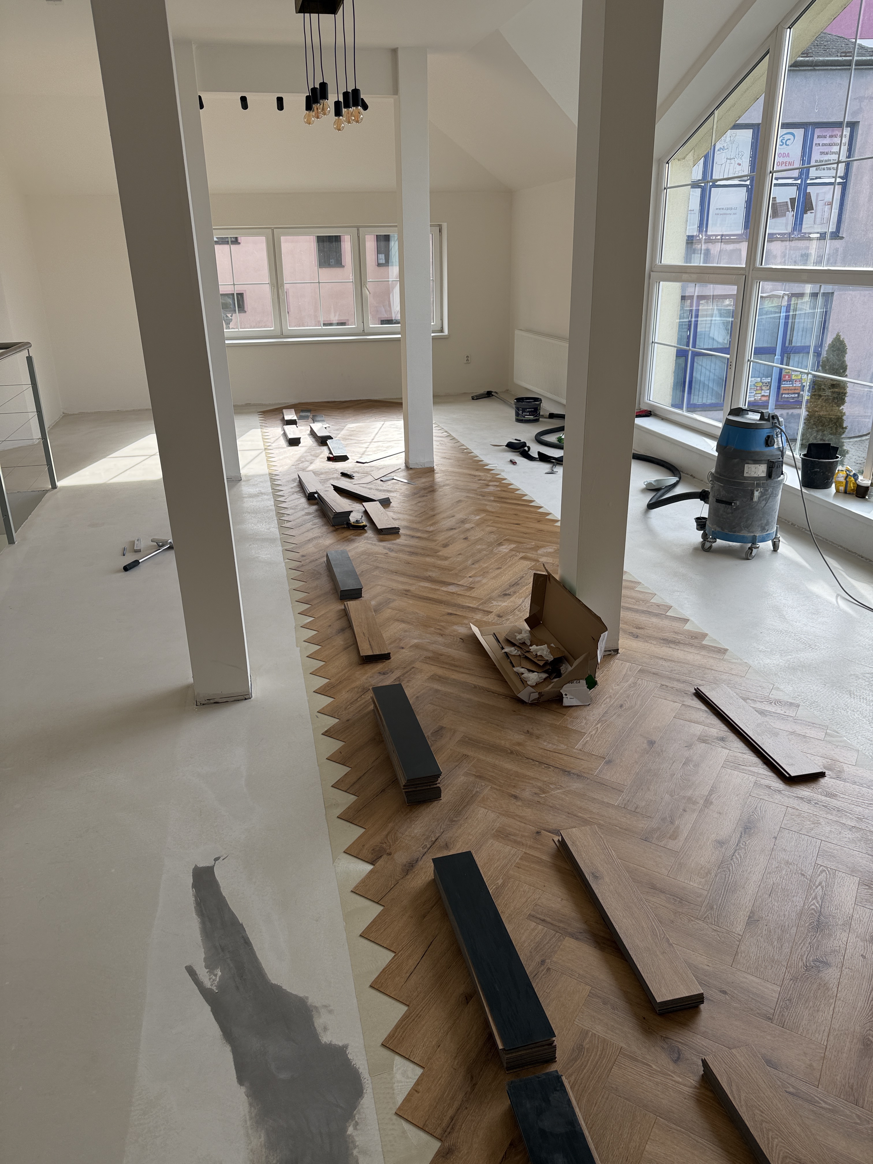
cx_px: 436
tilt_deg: -21.6
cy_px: 582
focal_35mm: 24
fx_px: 807
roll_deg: +1.2
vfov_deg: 71.6
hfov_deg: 56.8
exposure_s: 1/514
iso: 80
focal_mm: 6.76
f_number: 1.78
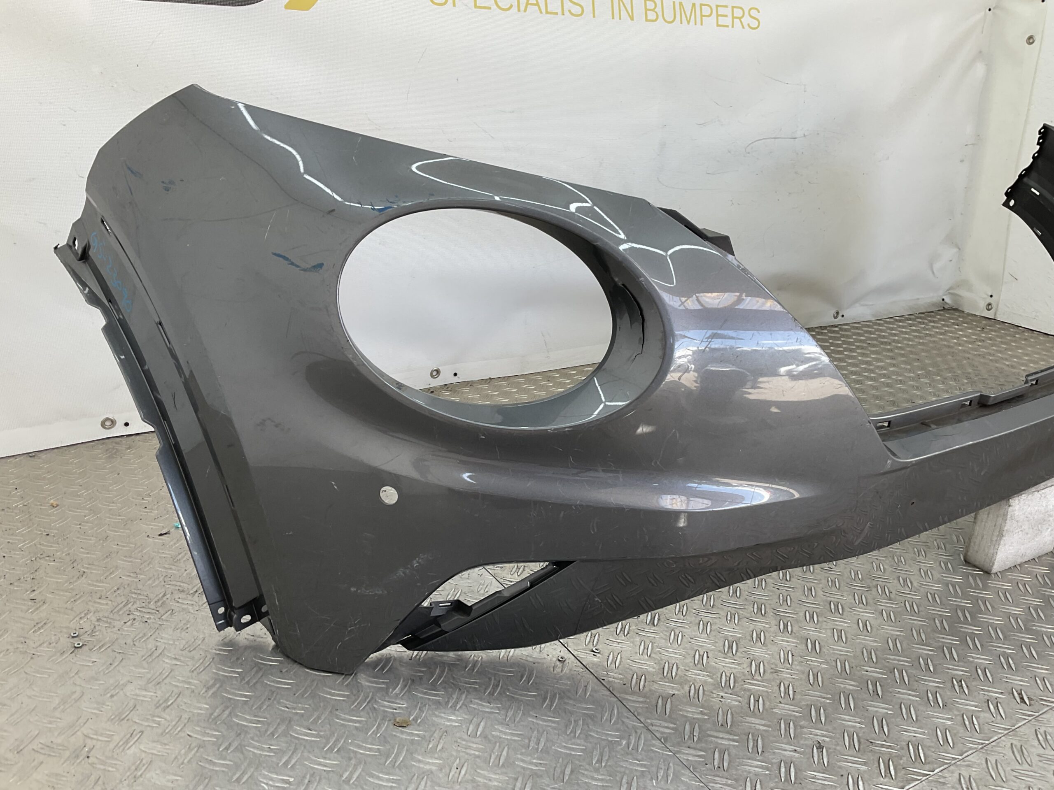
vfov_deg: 48.2
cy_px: 395
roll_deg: -4.5
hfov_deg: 61.7
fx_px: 883
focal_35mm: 29
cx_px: 527
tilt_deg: -19.6
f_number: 1.8
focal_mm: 3
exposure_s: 1/121
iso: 16
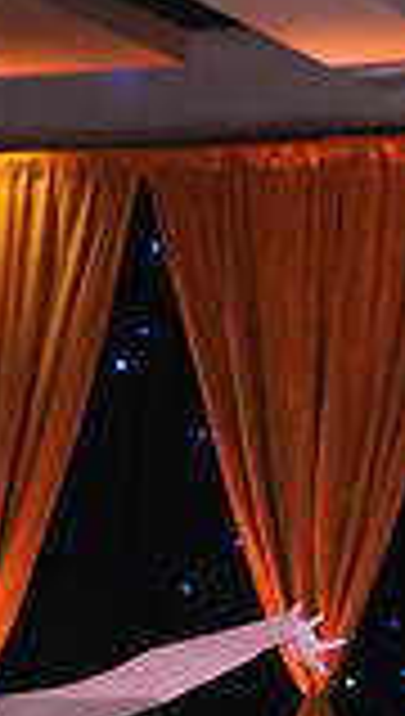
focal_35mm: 221
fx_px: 4199
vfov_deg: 9.6
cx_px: -457
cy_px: 851
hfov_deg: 5.4
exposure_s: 1/400
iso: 1250
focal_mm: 58
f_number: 4
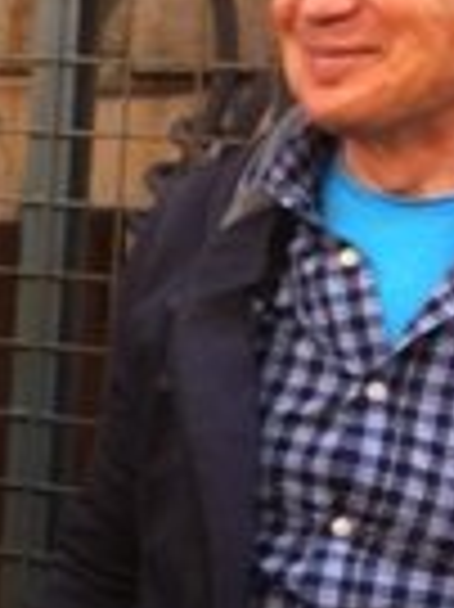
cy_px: 315
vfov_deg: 11.9
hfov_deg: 7.9
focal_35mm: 166
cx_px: -841
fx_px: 2907
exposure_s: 1/120
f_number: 2.8
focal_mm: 3.85
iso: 100
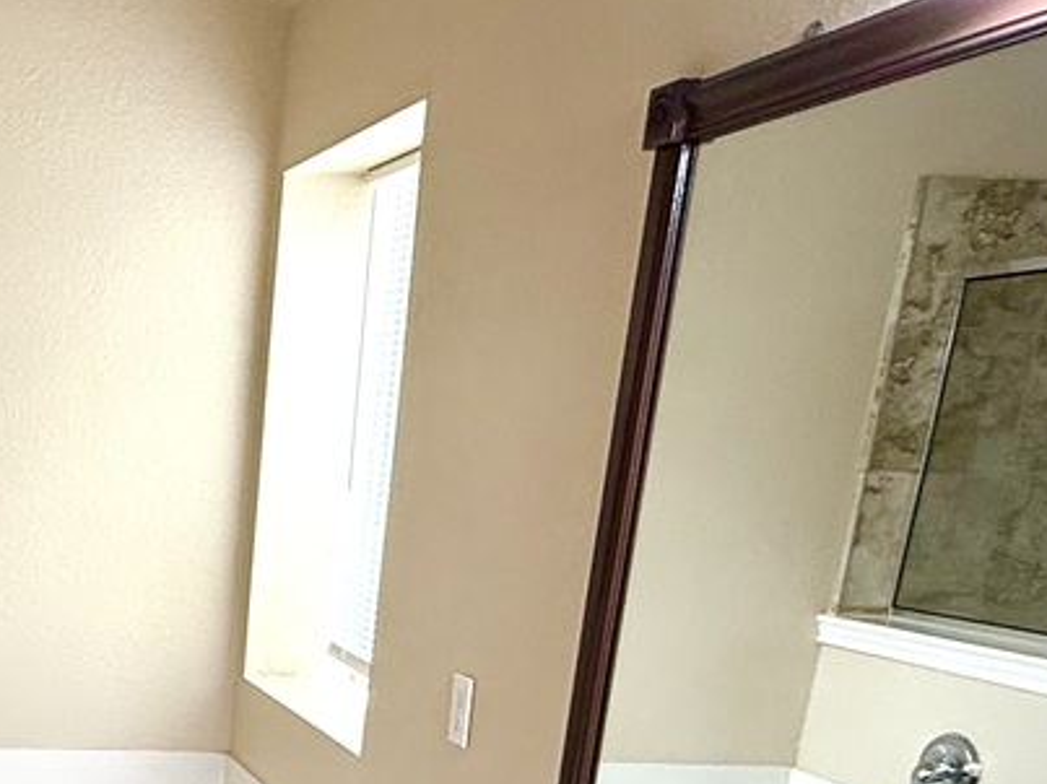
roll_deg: -0.3
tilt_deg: -14.2
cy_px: 802
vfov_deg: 27.3
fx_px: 1512
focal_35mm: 50
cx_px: -166
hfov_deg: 32.5
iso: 160
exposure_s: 1/120
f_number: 2.2
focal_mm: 2.22
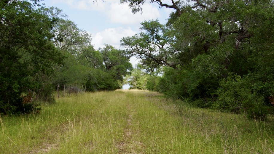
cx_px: 138
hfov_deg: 32.5
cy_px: 84
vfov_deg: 18.6
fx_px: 470
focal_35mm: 65
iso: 100
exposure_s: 1/200
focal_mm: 35
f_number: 8
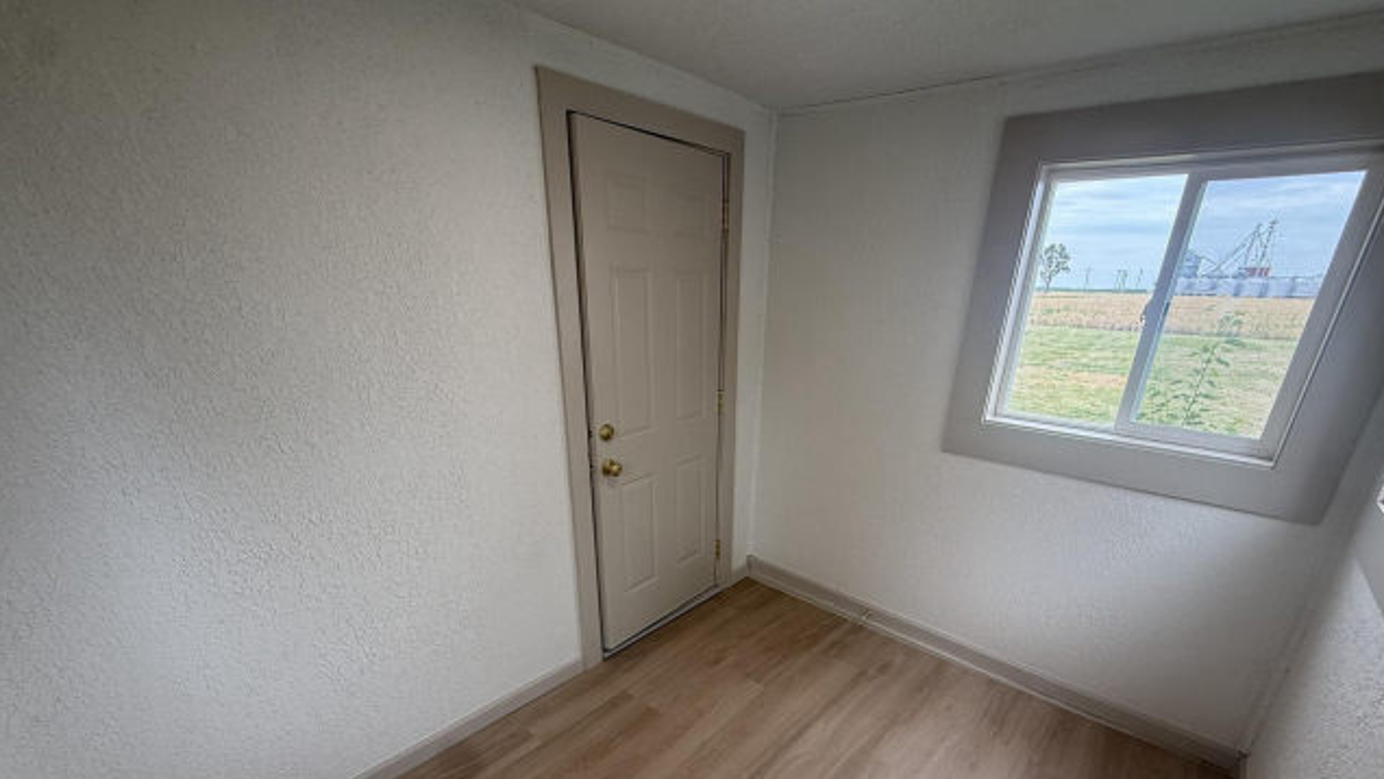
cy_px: 527
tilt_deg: -23.0
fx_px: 587
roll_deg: -1.1
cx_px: 724
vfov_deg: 65.1
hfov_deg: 99.3
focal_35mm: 16
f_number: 2.2
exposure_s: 1/117
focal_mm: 2.22
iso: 64
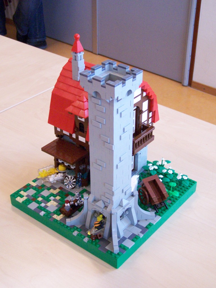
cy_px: 144
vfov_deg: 34.3
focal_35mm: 56
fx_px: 466
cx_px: 108
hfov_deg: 26.1
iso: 400
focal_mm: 9.3
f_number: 3.1
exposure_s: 1/60
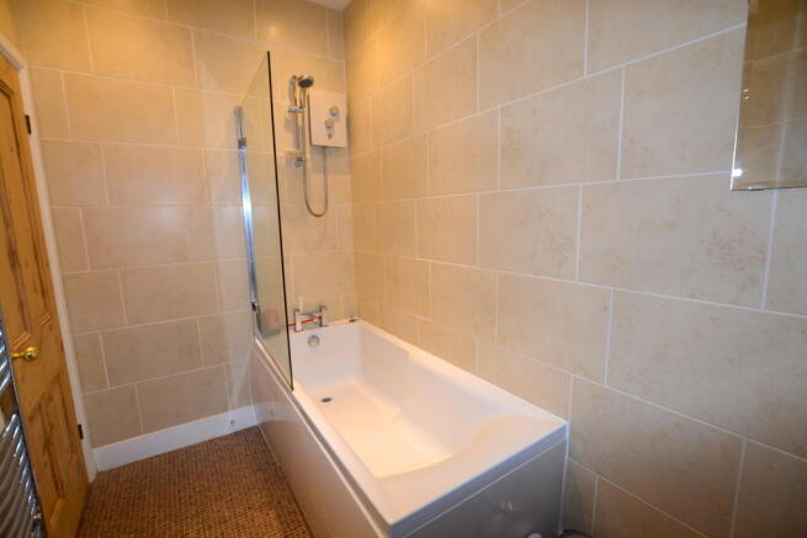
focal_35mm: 15
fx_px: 336
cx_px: 404
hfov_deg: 100.4
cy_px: 269
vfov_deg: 77.4
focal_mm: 10
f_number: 4
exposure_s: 1/60
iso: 250
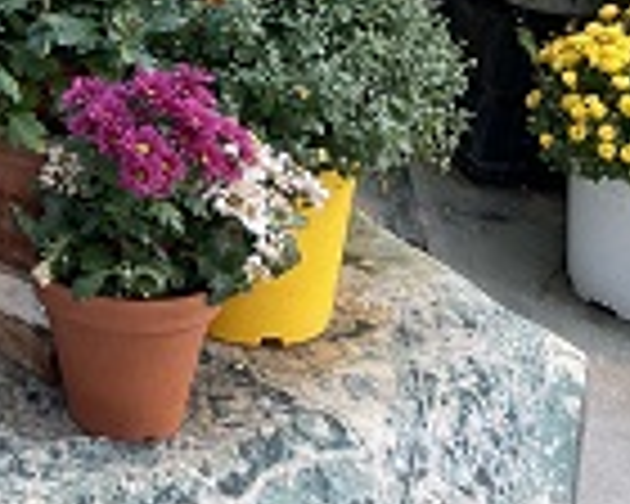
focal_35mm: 109
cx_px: -360
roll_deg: -2.2
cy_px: -266
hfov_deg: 15.9
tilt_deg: -13.4
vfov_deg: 13.3
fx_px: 2032
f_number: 1.6
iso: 64
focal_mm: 4.2
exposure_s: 1/120
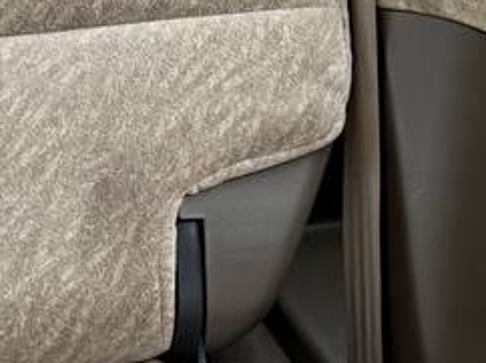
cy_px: 265
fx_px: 1781
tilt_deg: -25.7
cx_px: 478
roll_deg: -3.6
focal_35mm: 127
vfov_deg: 11.6
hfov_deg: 15.3
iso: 125
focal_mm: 6.76
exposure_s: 1/121
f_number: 1.78
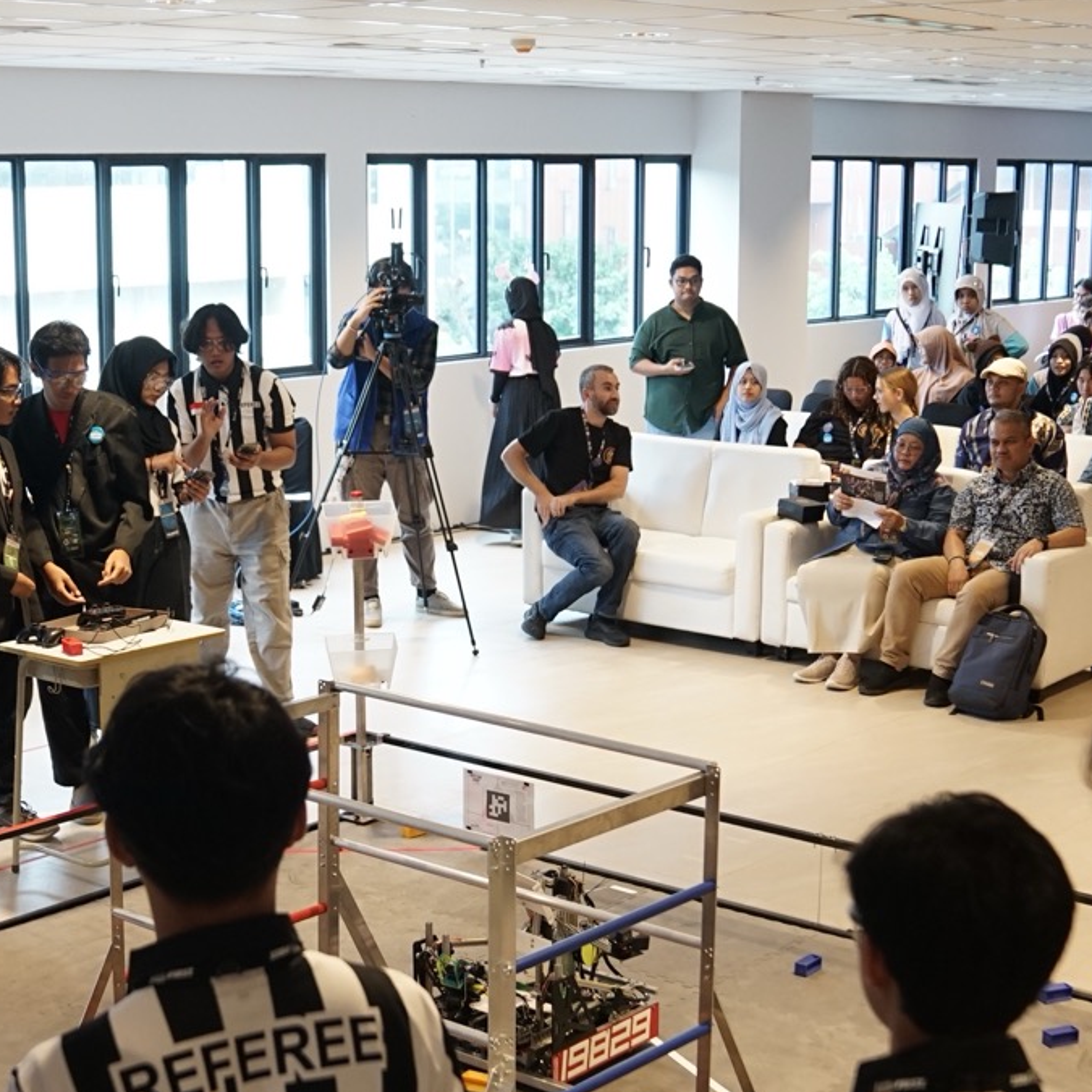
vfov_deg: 29.5
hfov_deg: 29.4
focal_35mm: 58
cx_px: 366
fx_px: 2070
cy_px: 641
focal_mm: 24
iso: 800
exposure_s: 1/160
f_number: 2.8
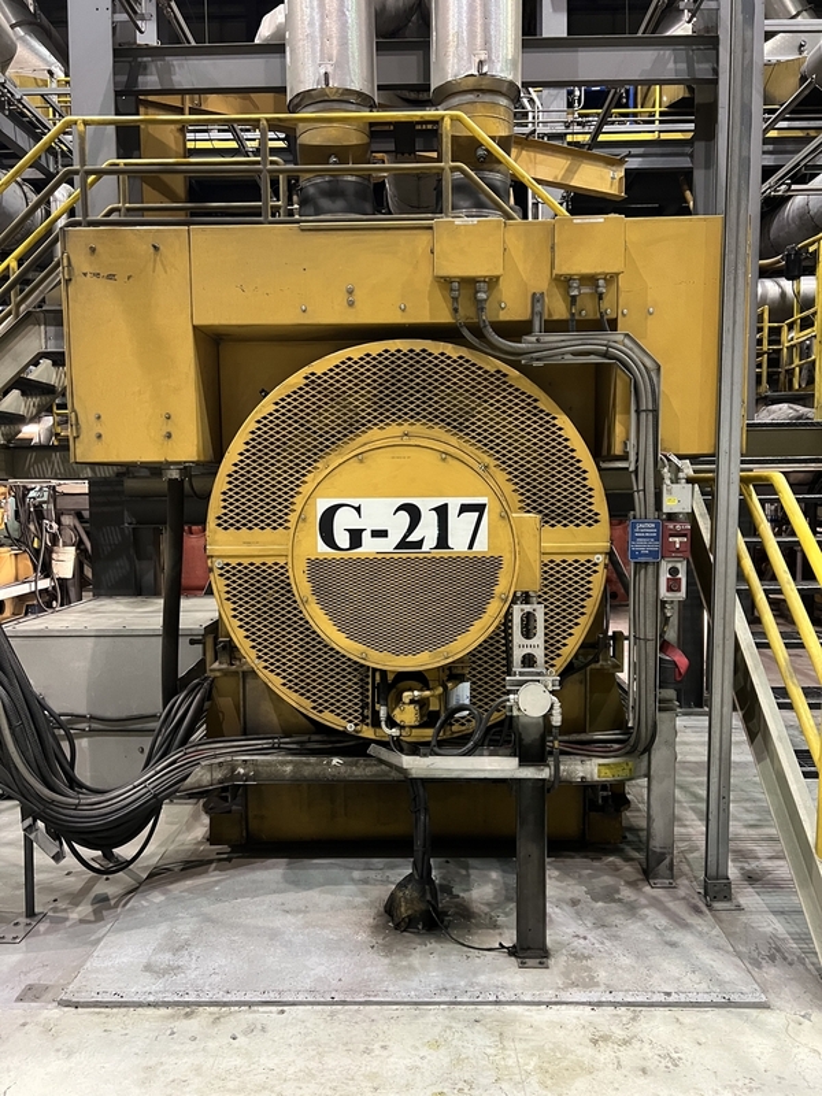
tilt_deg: -1.9
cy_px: 548
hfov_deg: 53.1
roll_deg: +0.9
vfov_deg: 67.3
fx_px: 823
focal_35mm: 26
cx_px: 411
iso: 400
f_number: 1.5
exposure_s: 1/60
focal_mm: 5.7
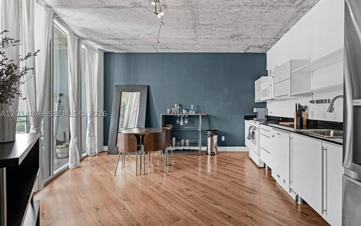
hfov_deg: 97.4
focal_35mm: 16
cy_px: 114
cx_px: 201
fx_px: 157
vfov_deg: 71.3
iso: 100
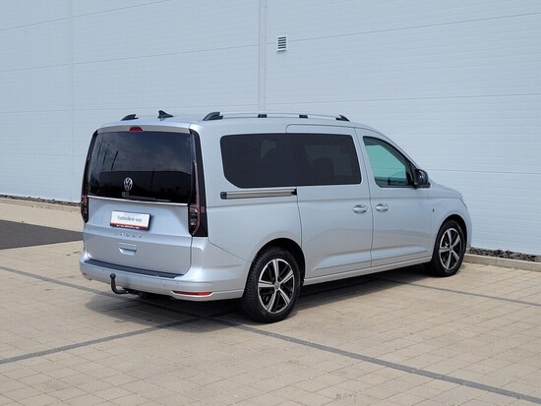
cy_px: 203
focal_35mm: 26
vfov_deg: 53.1
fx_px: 407
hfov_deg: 67.3
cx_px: 270
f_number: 1.8
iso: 40
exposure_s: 1/1962
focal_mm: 5.4
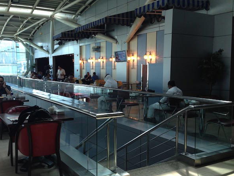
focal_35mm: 39
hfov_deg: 47.8
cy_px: 94
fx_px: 264
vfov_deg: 36.8
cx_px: 104
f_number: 2.4
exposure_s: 1/60
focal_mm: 4.12
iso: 64
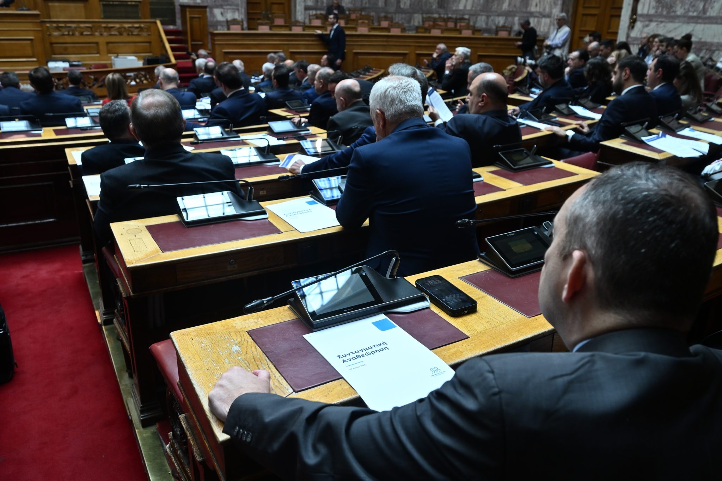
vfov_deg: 43.6
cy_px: 240
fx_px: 602
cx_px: 361
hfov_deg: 61.9
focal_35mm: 30
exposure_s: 1/250
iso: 900
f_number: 5.6
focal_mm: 30
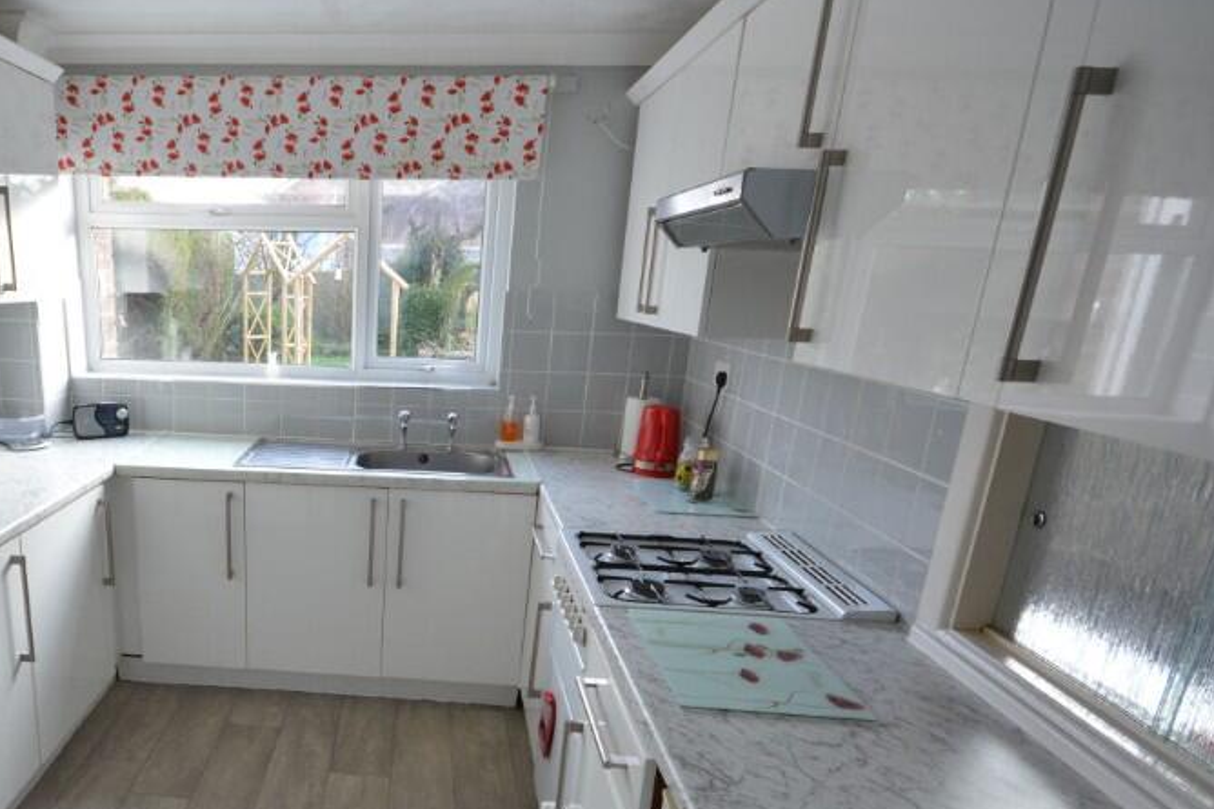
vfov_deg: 54.0
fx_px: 775
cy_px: 540
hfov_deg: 72.4
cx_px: 349
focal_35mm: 23
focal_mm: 10
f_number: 8
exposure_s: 1/50
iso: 400
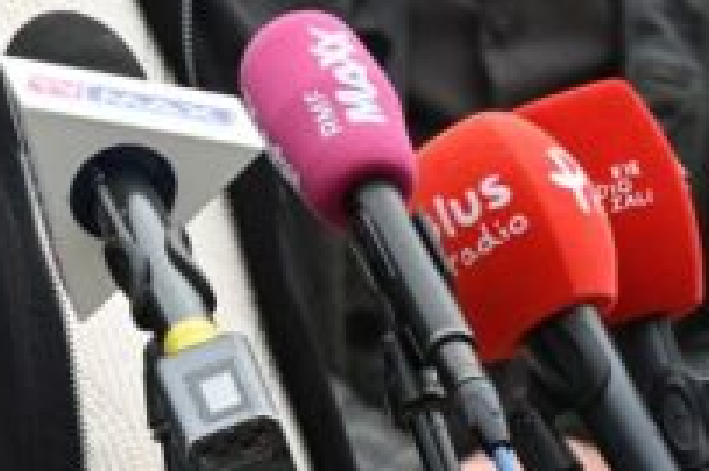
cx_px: 290
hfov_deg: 4.2
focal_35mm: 489
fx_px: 9623
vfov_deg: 2.8
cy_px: 40
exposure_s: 1/320
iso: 320
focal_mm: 97
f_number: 6.3
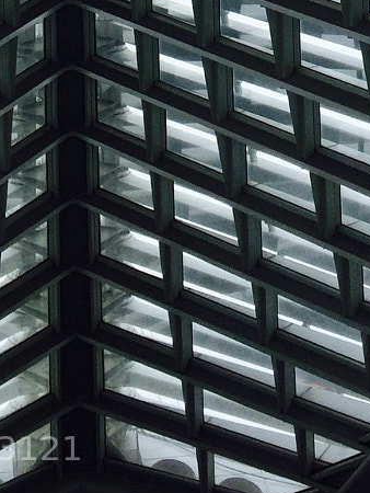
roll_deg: +8.2
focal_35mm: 103
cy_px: -342
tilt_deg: +42.0
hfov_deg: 14.4
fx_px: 1467
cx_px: 165
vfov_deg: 16.5
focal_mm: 4.15
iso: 32
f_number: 2.2
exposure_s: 1/578
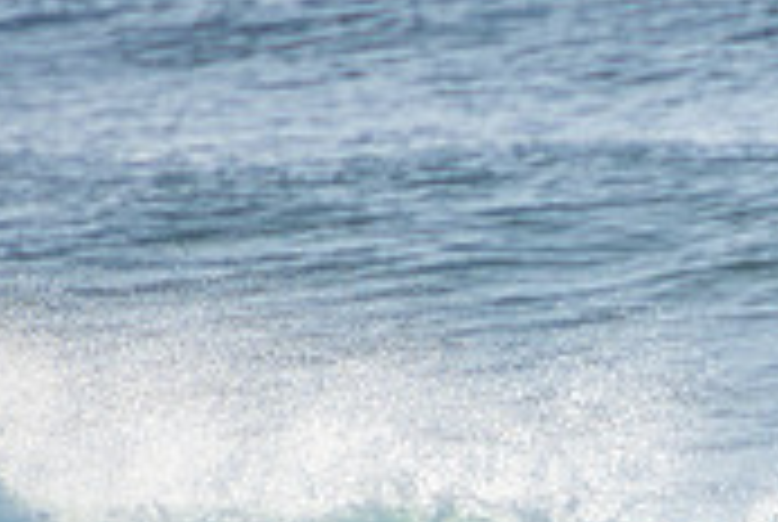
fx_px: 43491
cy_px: 704
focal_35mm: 2009
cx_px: 1030
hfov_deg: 1.0
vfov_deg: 0.7
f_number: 5.6
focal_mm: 400
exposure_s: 1/2000
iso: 200
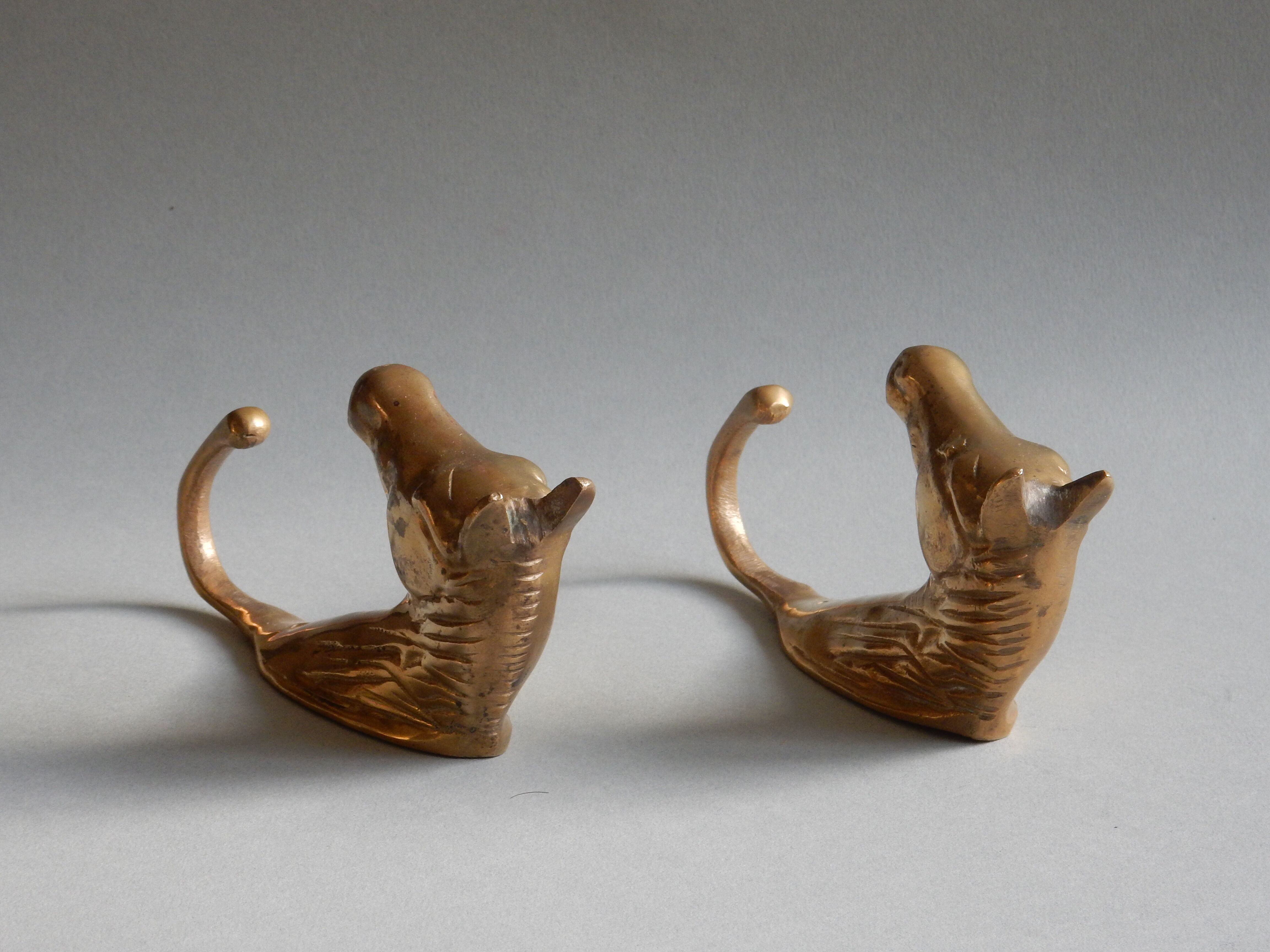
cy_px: 476
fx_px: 4293
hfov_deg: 16.8
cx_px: 635
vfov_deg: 12.7
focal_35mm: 117
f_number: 5.6
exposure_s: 1/30
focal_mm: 20.9
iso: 220
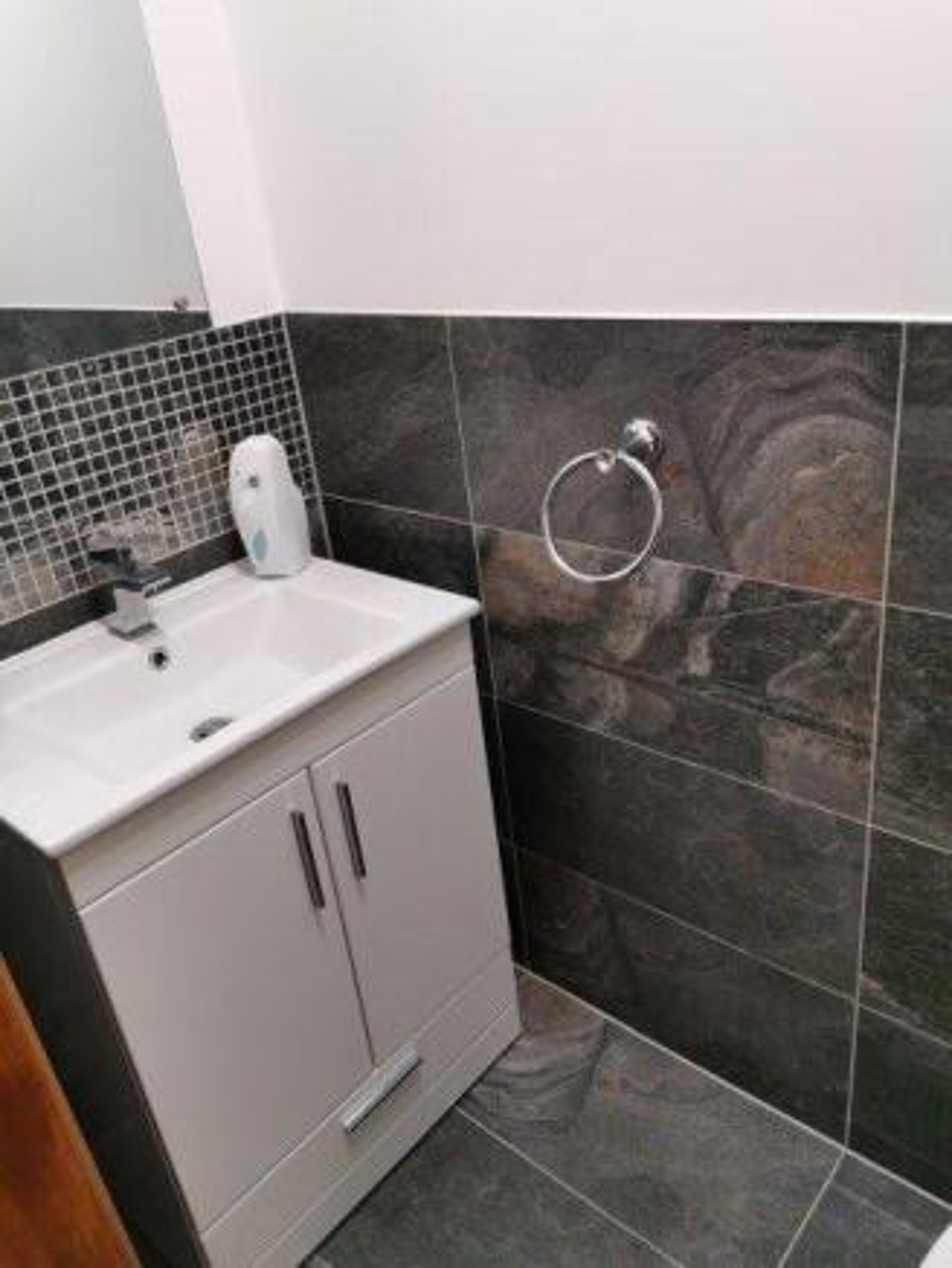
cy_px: 634
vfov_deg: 65.3
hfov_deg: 51.4
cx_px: 476
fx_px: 990
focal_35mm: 27
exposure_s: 1/50
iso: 100
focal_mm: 5.56
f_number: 1.6
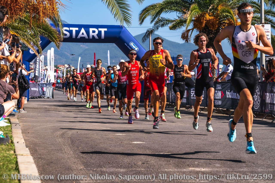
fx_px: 687
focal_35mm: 90
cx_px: 138
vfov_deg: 15.2
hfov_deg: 22.6
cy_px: 92
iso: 250
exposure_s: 1/4000
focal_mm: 90
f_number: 5
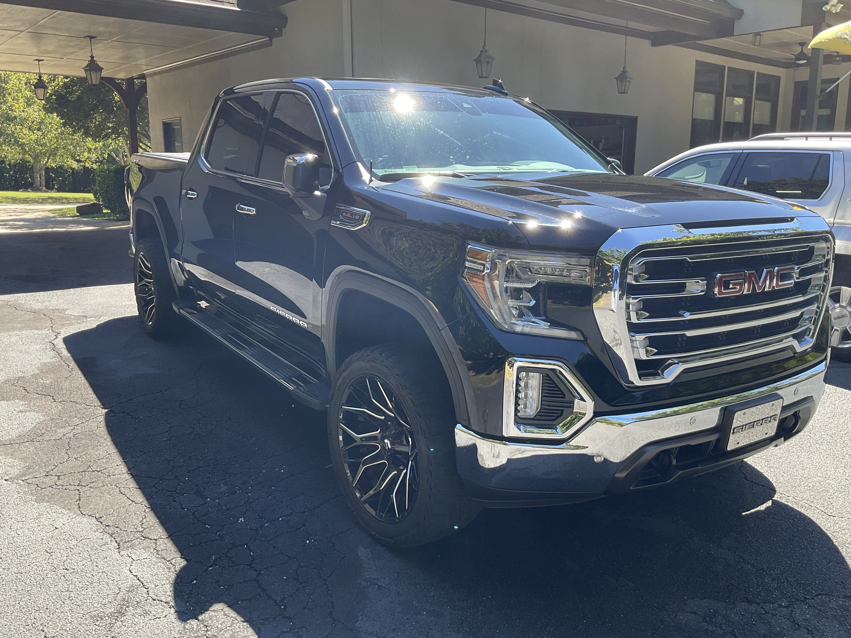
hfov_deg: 60.0
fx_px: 737
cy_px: 312
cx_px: 427
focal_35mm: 30
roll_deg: -0.3
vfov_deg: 46.8
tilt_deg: -11.2
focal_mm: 3
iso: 16
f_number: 1.8
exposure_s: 1/253
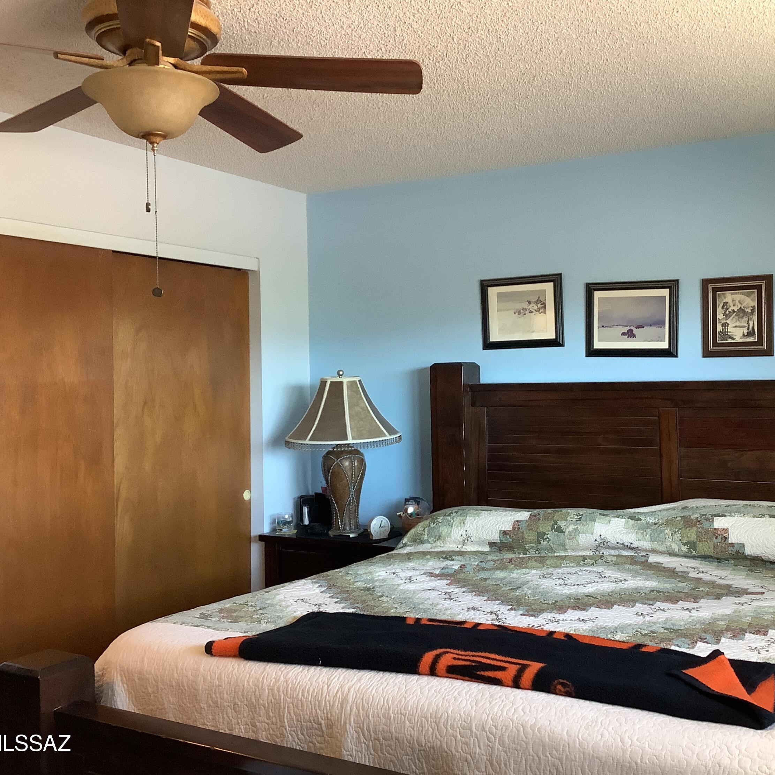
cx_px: 434
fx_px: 937
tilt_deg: -1.9
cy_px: 387
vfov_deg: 44.9
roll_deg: +0.8
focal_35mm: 37
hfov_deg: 44.8
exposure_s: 1/50
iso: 200
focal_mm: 3.3
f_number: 2.4
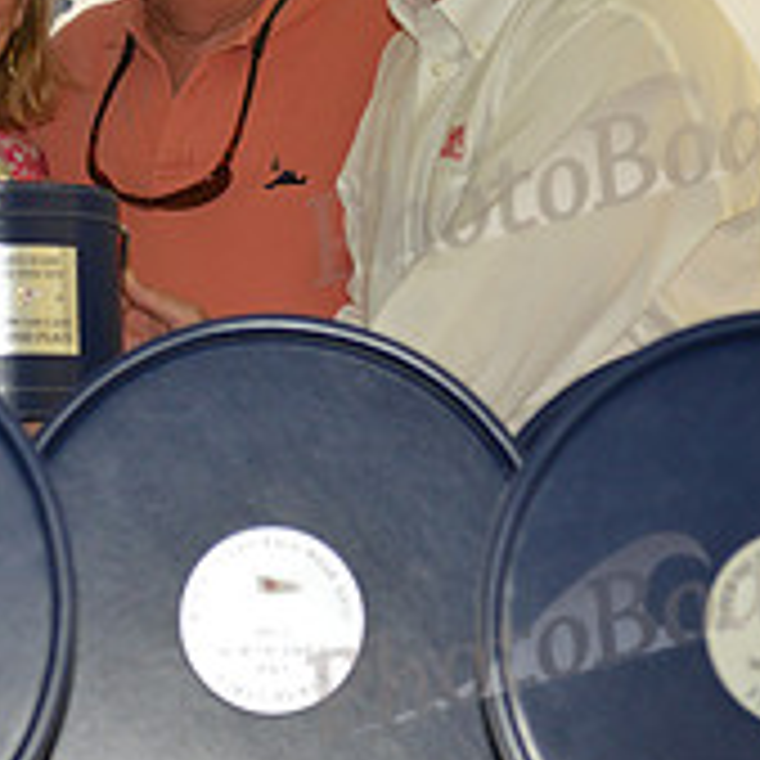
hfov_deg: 9.9
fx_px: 4347
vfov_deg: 9.9
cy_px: -2
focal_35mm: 175
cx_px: 76
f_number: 3.5
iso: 1000
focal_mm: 60
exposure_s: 1/320
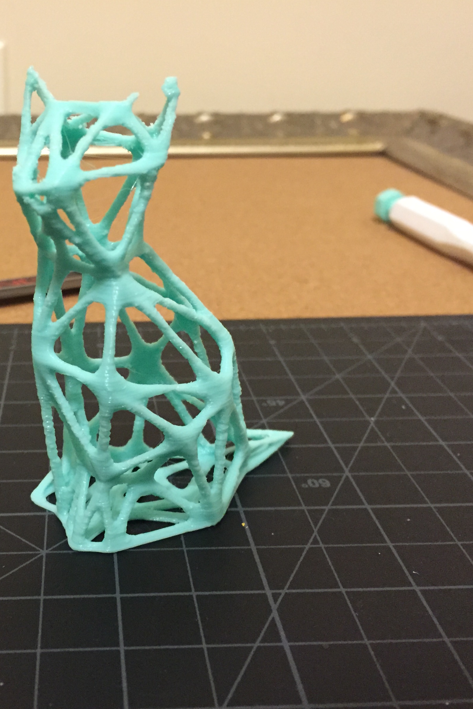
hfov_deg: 32.1
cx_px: 129
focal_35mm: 41
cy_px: 348
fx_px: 808
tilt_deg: -21.0
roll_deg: -1.4
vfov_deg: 47.4
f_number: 2.2
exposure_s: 1/15
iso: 320
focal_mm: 4.15
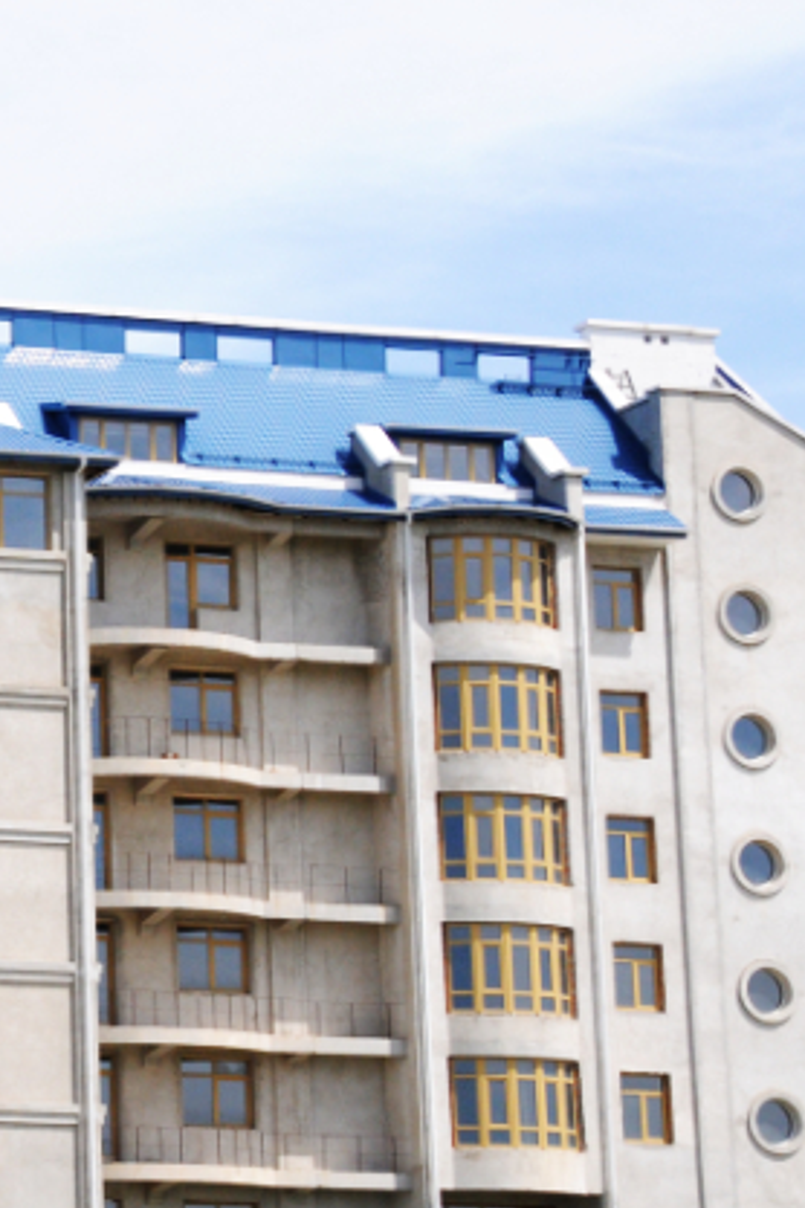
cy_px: 634
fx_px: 3857
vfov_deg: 17.8
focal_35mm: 115
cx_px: -582
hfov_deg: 11.2
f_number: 16
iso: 640
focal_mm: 32
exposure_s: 1/640
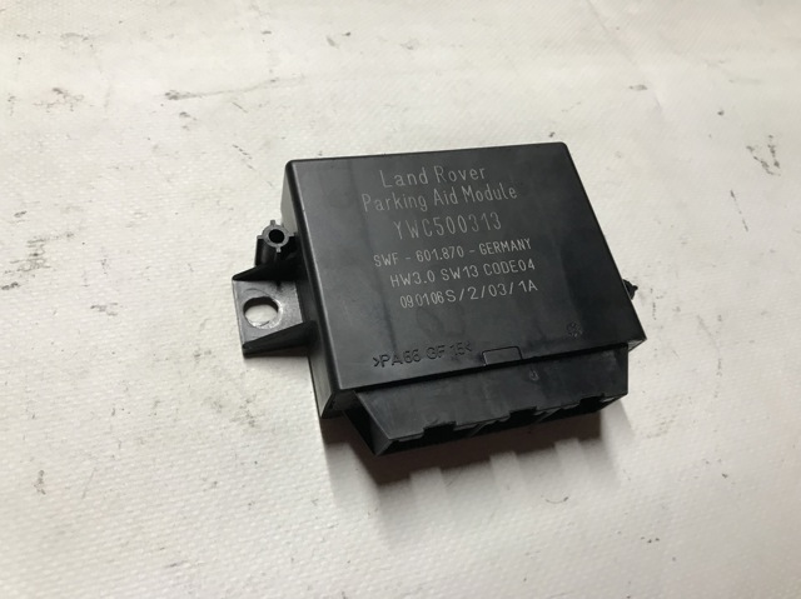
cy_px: 300
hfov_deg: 63.5
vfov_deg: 49.7
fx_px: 647
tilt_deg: -58.6
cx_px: 400
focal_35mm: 28
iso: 32
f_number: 1.8
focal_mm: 3.99
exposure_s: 1/27
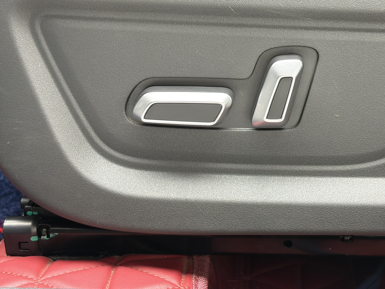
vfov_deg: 20.7
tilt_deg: -13.2
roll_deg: -0.1
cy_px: 97
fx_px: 790
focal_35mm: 71
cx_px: 246
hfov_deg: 27.3
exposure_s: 1/33
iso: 125
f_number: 1.6
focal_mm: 5.96
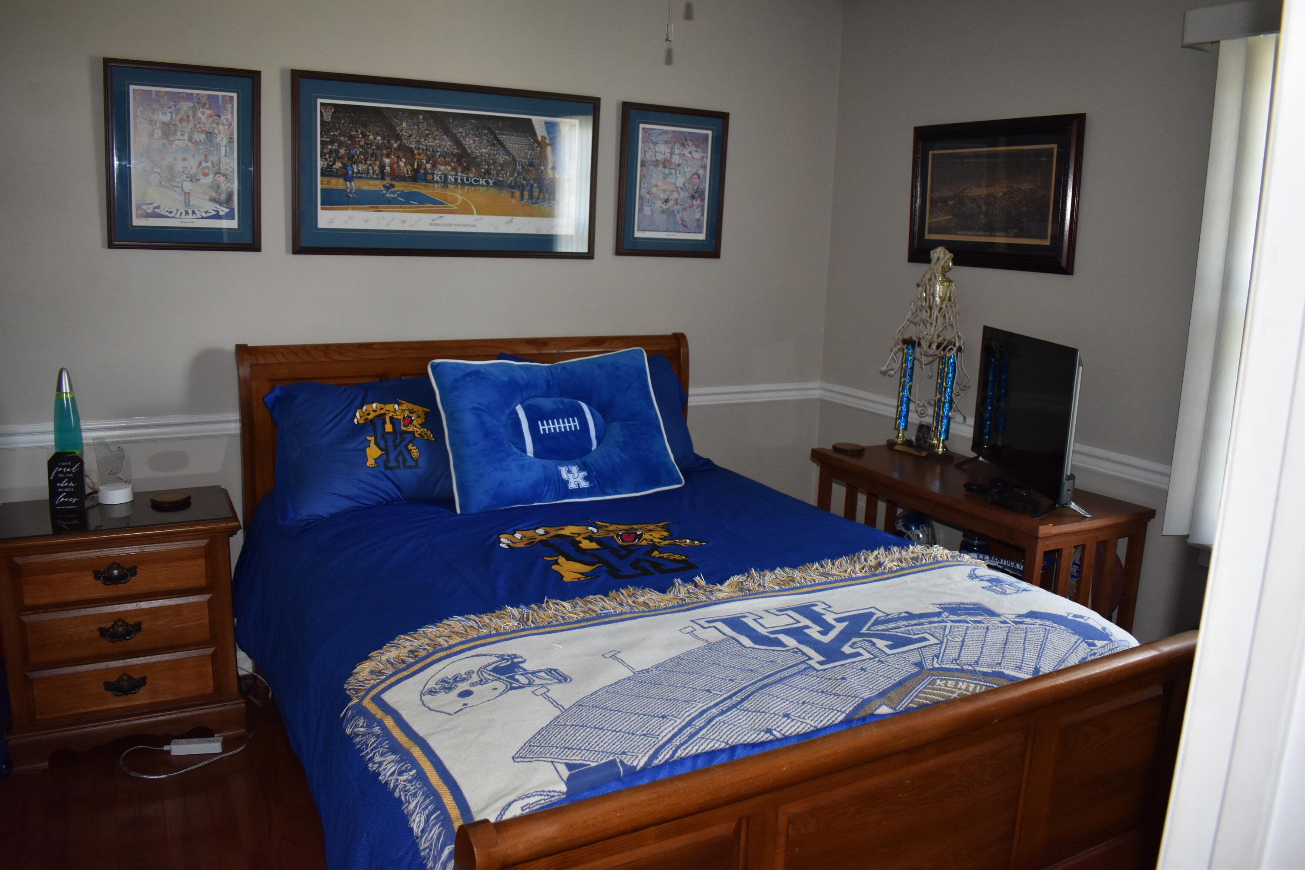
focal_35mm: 27
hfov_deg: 67.4
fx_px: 979
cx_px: 652
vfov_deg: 47.9
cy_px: 435
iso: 1000
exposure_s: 1/200
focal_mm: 18
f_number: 3.5
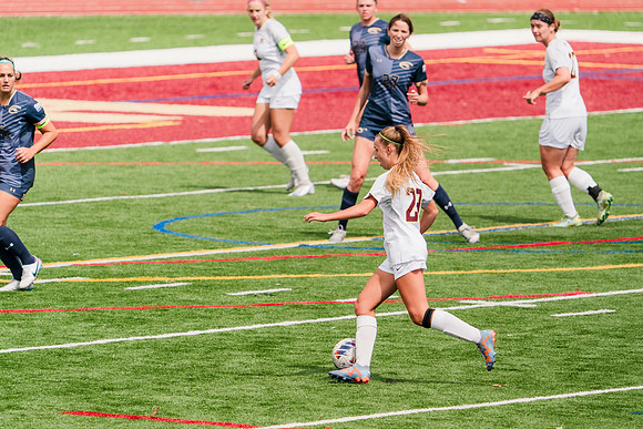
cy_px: 214
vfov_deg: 2.9
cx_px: 367
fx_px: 8555
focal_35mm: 479
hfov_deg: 4.3
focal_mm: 419
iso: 320
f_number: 6.3
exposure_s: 1/1600
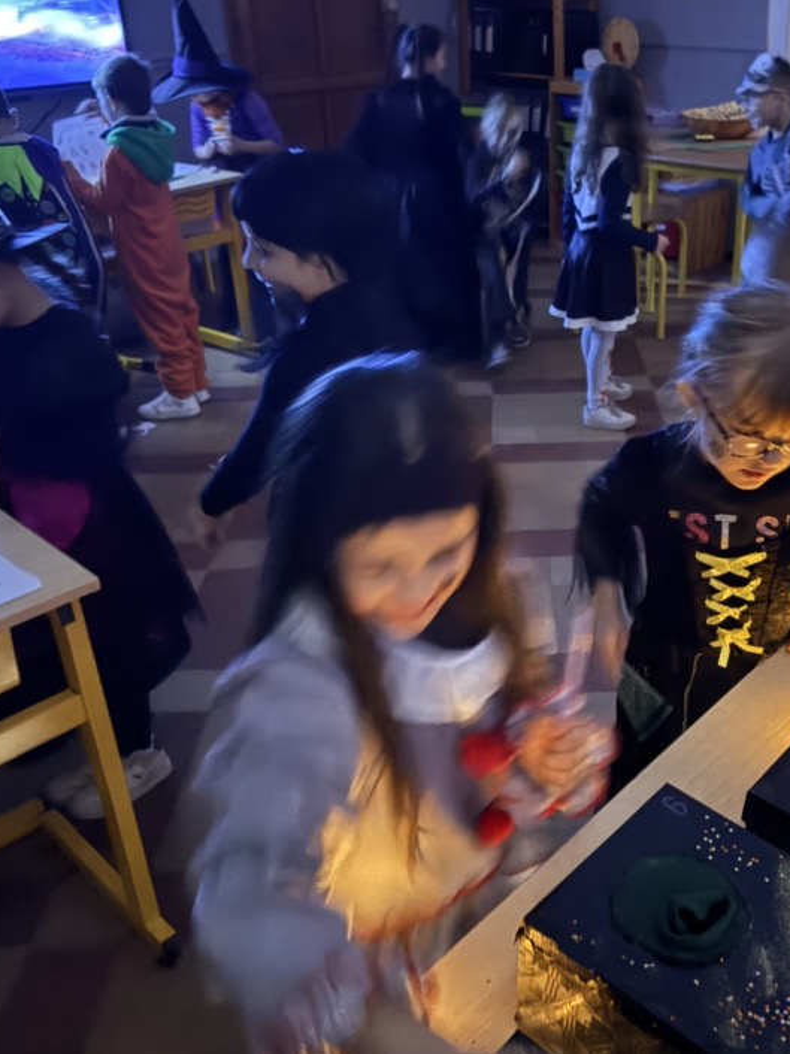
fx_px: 1035
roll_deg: -0.7
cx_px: 545
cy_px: 500
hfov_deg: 41.1
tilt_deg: -25.2
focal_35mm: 34
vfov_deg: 53.9
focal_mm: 6.76
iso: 5000
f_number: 1.78
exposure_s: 1/10
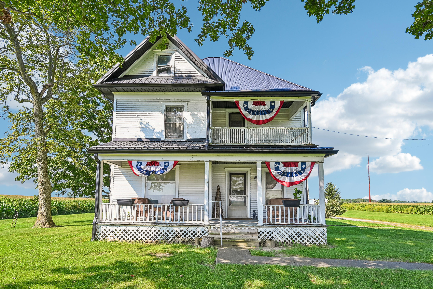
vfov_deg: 63.2
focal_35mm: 20
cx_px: 216
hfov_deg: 85.4
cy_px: 144
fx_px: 235
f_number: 4.8
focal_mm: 19.5
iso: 400
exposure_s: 1/1000
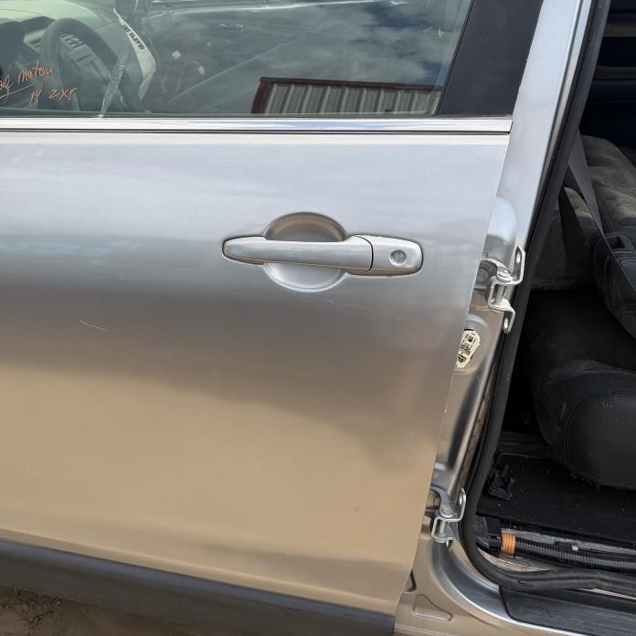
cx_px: 154
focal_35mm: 39
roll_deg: -0.9
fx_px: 811
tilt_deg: -21.9
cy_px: 199
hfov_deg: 41.5
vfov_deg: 42.1
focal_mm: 6.76
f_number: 1.78
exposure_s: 1/2703
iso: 80
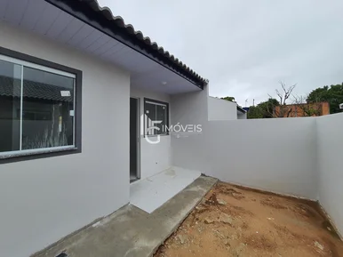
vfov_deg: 89.9
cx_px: 172
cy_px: 128
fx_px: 129
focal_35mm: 13
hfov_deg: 106.2
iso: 50
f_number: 2.2
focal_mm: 1.74
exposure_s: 1/514
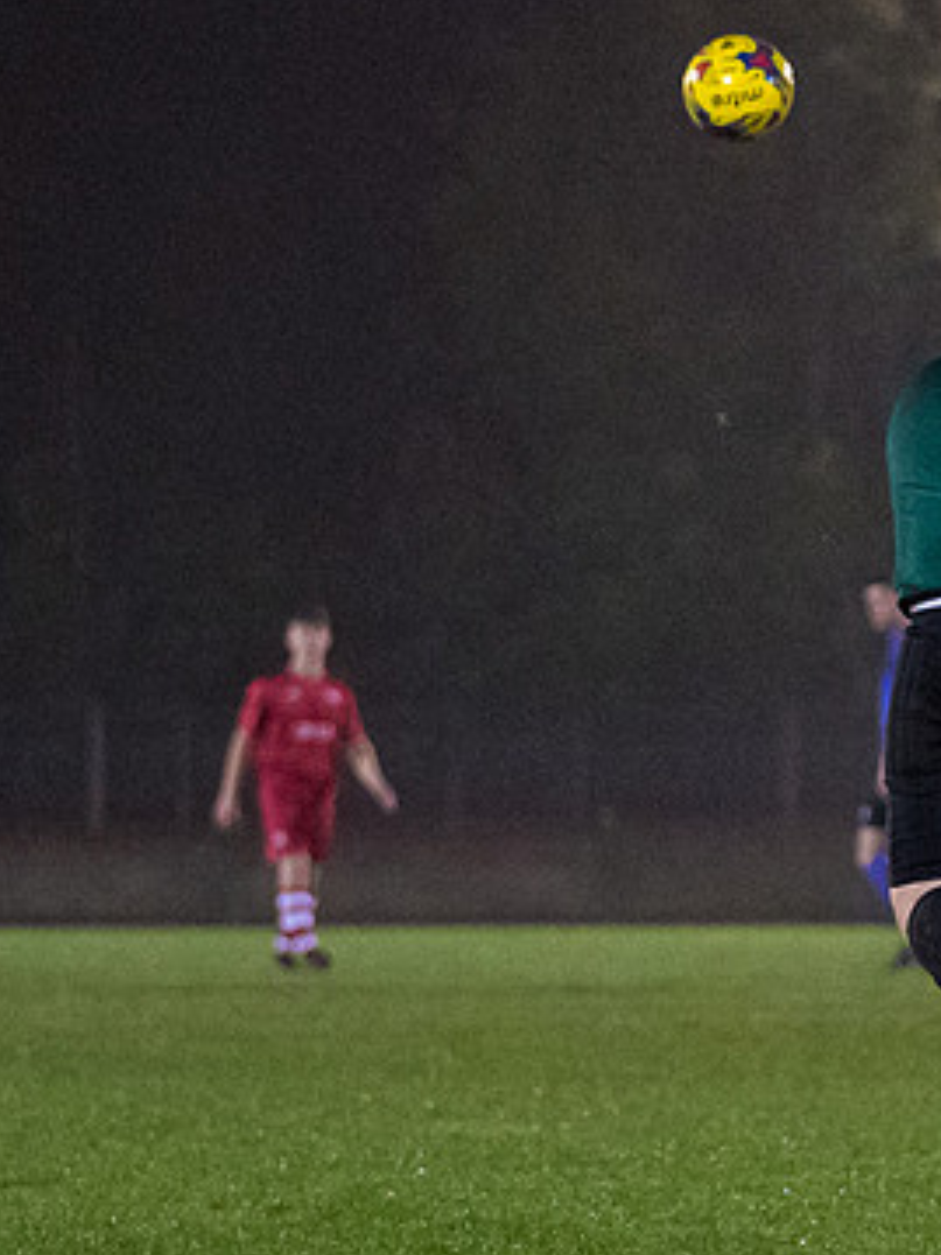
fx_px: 13781
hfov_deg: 3.9
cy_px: 669
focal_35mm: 380
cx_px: 932
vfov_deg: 5.2
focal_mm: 114
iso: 6400
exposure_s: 1/1250
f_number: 2.8
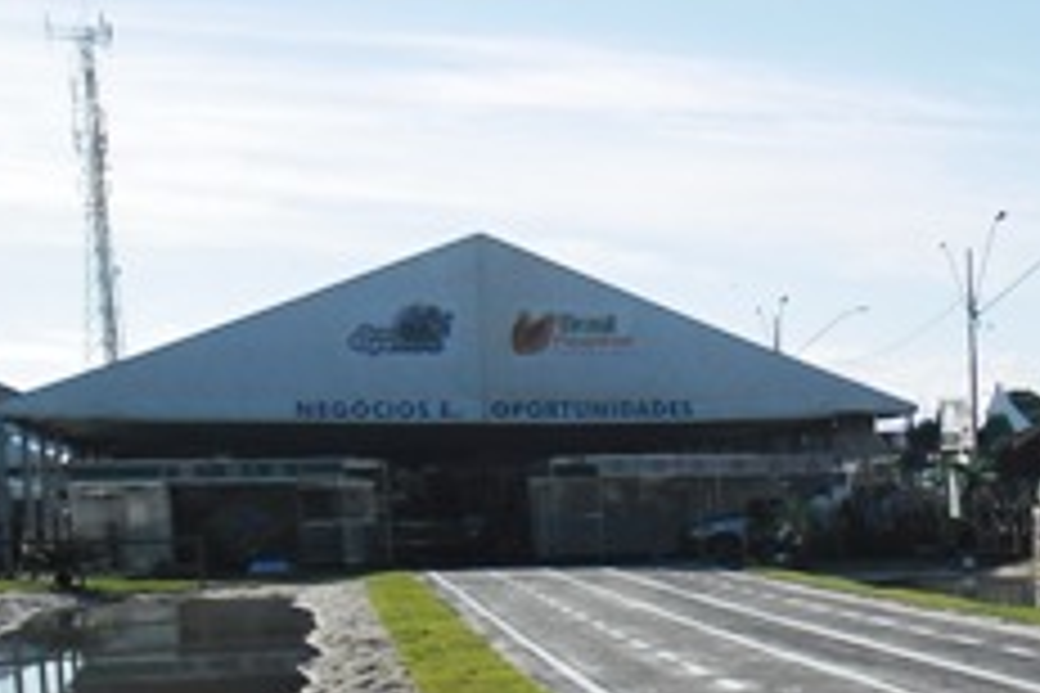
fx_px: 2455
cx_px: 1513
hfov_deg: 20.7
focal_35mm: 85
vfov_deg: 15.7
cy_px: 745
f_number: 9
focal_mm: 4.9
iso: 80
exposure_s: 1/224
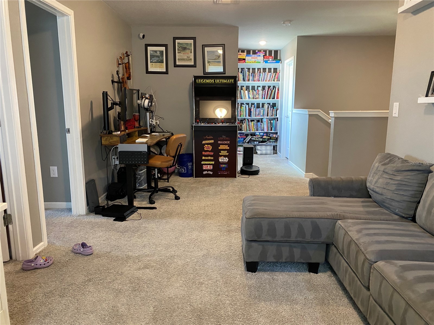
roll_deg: +0.2
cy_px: 162
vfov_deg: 53.1
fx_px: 326
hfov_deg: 67.3
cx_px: 217
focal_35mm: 26
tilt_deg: -11.2
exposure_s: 1/60
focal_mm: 4.25
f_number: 1.8
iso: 250
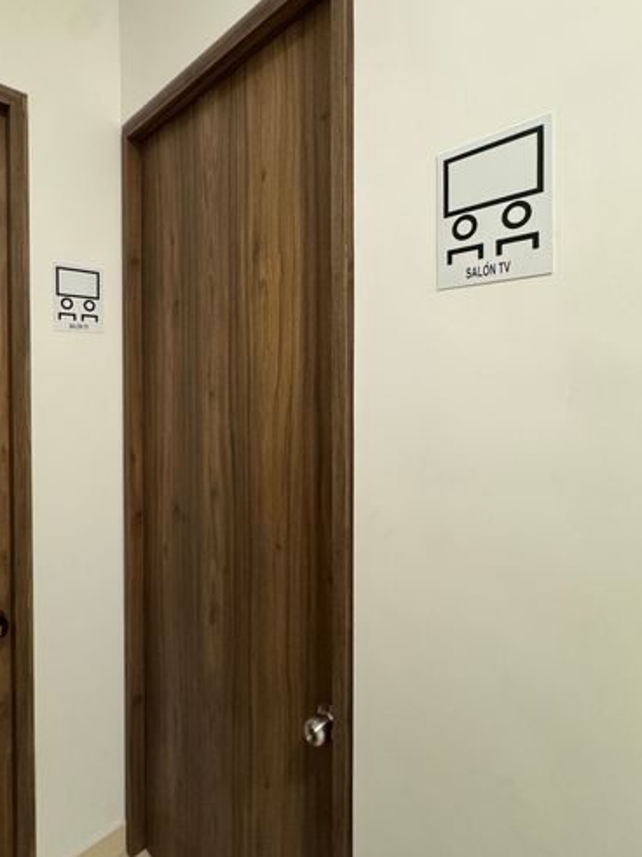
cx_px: 248
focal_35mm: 19
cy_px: 380
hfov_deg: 67.8
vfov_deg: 84.3
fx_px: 470
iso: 640
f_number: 2.2
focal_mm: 2.22
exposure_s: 1/60
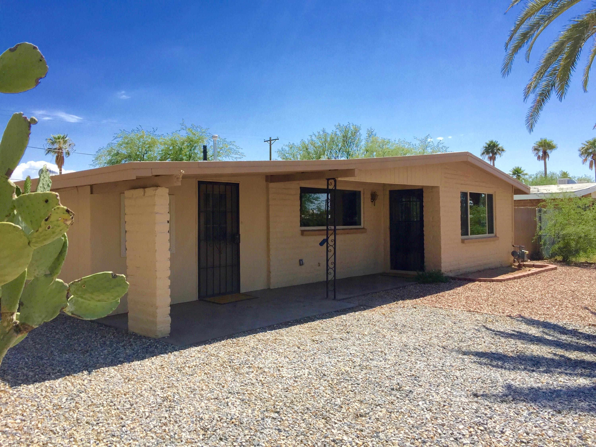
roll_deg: +1.3
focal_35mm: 29
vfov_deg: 48.2
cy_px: 224
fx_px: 499
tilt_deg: -0.9
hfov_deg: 61.7
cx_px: 298
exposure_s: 1/2083
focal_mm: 4.15
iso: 32
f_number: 2.2
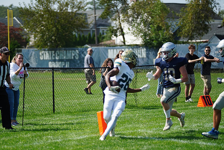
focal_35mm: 148
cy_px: 75
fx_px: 921
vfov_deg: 9.3
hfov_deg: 13.9
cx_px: 112
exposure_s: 1/4000
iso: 400
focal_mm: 148
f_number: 2.8
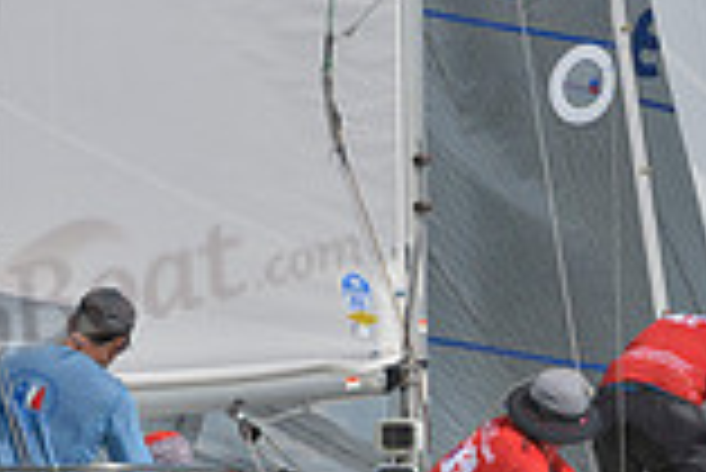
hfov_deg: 2.8
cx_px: 598
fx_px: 14466
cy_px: 483
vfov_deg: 1.9
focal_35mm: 737
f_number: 8
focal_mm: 200
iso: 200
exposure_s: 1/1000
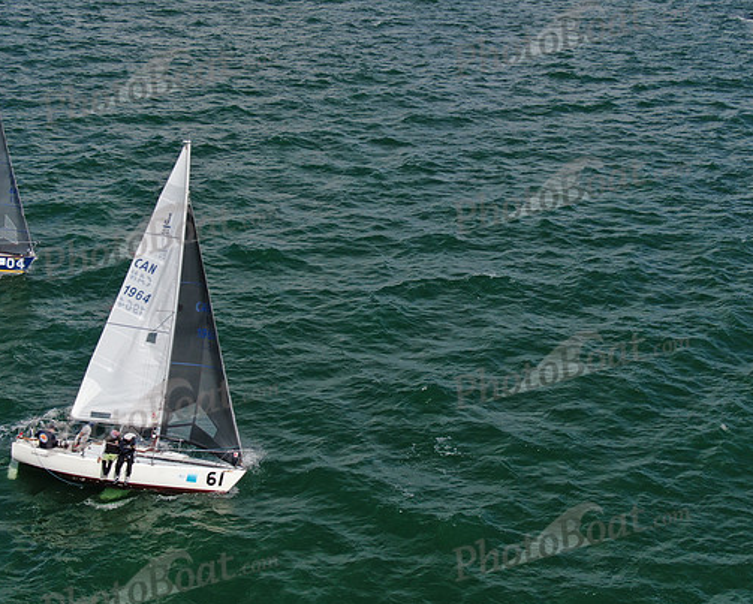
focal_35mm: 54
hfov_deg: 34.7
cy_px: 302
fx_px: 1204
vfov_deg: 28.1
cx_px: 367
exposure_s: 1/1250
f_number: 3.8
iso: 100
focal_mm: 8.6
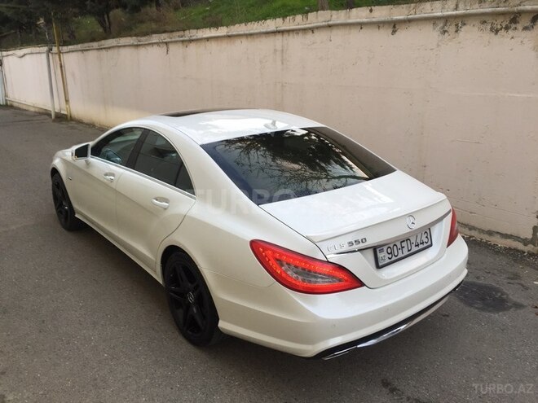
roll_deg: -2.6
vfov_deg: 48.2
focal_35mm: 29
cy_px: 202
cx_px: 269
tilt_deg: -16.2
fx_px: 451
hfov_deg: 61.7
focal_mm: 4.15
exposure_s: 1/50
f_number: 2.2
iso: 40
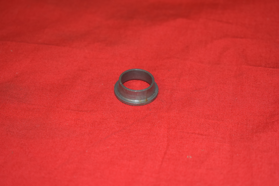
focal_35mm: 82
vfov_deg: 16.6
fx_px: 640
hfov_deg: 24.6
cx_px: 140
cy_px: 93
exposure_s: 1/60
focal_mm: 55
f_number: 5.6
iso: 500
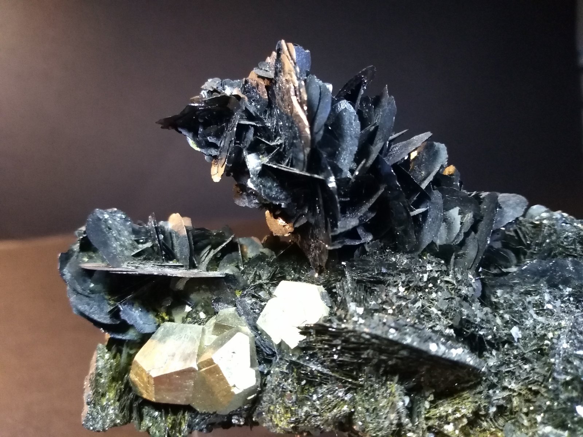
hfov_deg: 67.3
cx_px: 292
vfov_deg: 53.1
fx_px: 438
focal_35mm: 26
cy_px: 218
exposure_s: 1/15
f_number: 2
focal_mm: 3.54
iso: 1688
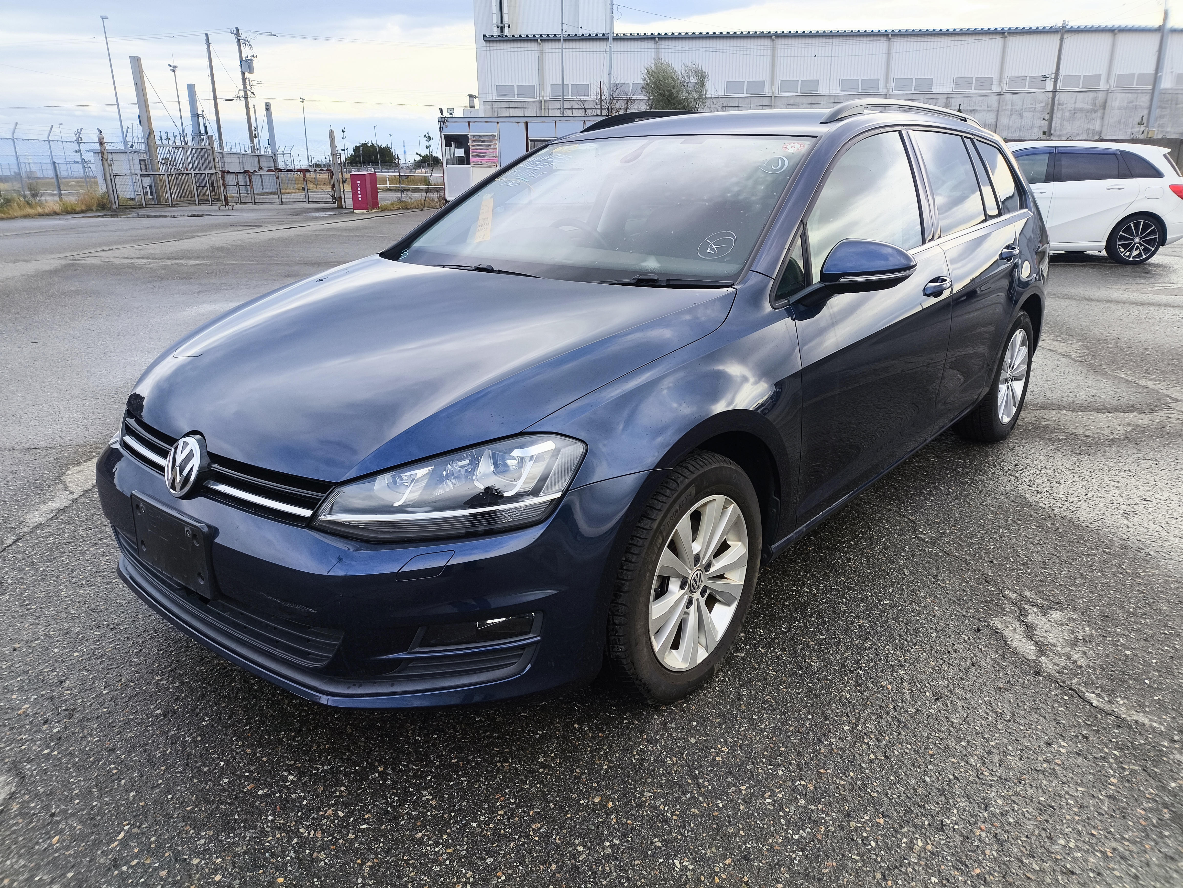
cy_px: 444
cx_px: 592
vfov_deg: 54.9
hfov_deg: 69.4
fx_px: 855
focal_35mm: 25
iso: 50
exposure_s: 1/649
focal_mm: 4.71
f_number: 1.7
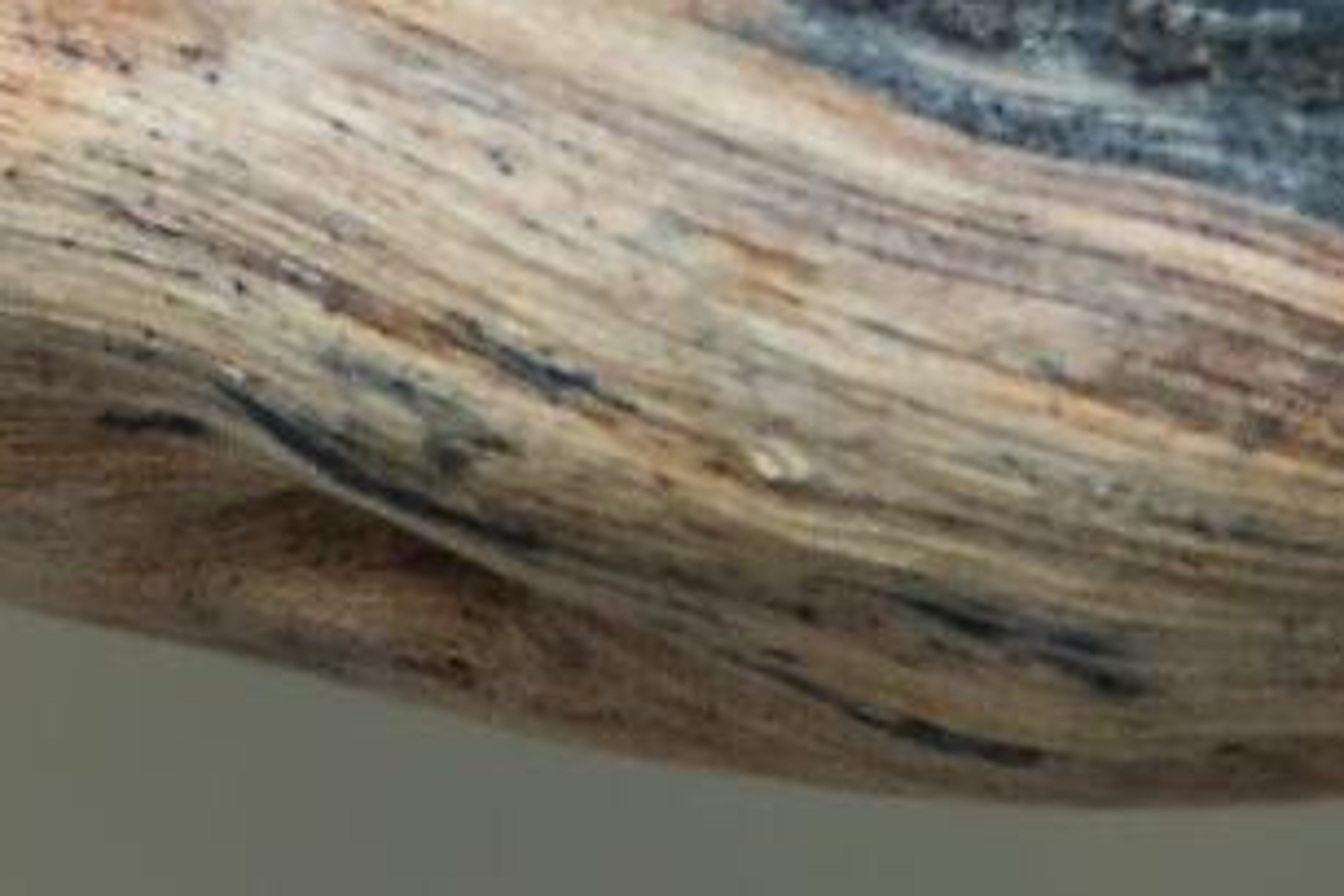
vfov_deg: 0.3
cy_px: -1968
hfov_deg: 0.4
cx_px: -668
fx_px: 175826
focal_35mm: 4710
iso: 400
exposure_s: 1/60
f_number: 8
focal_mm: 400
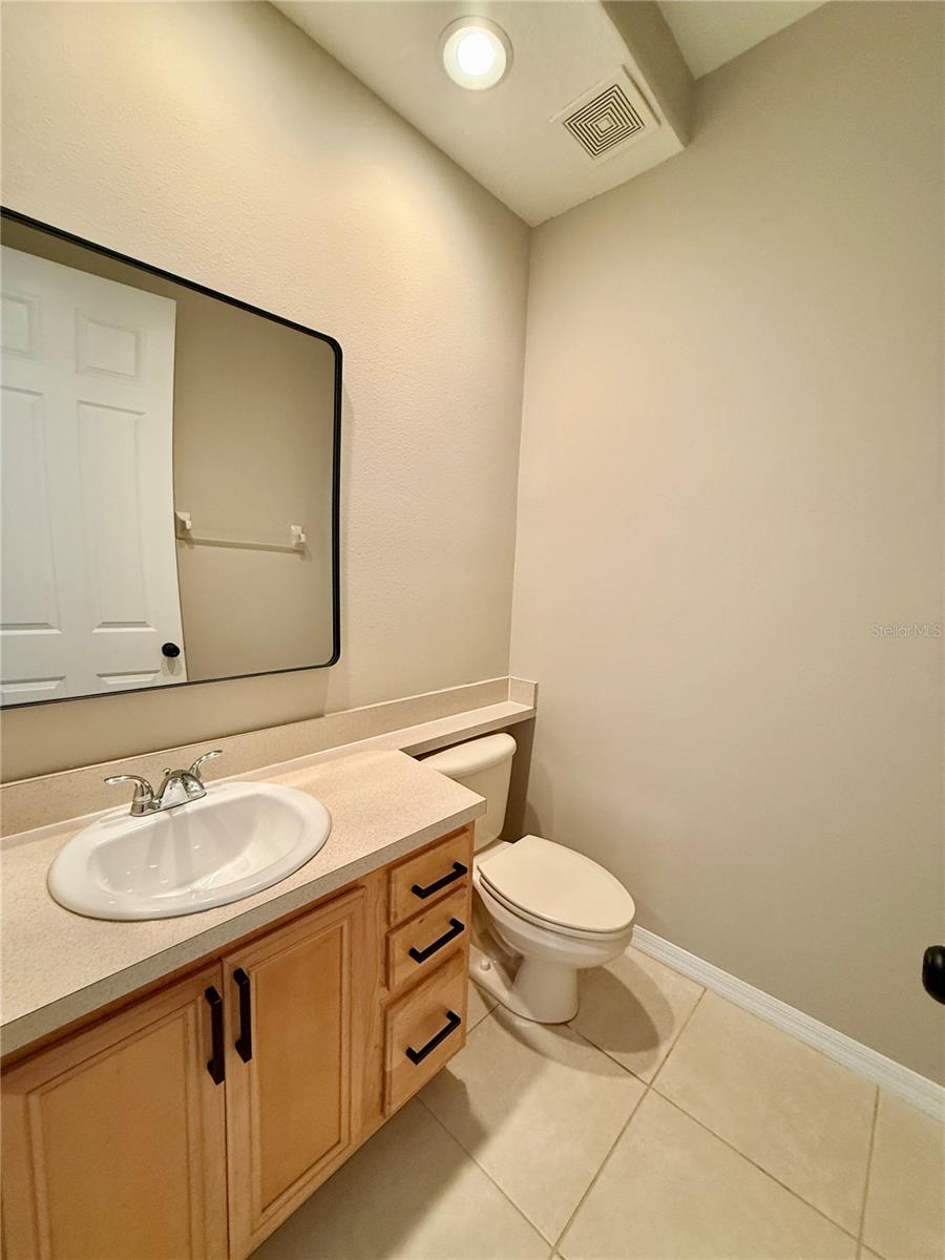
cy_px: 630
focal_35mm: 14
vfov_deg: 102.1
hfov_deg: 85.7
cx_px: 472
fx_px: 510
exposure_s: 1/60
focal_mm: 2.22
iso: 250
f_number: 2.2
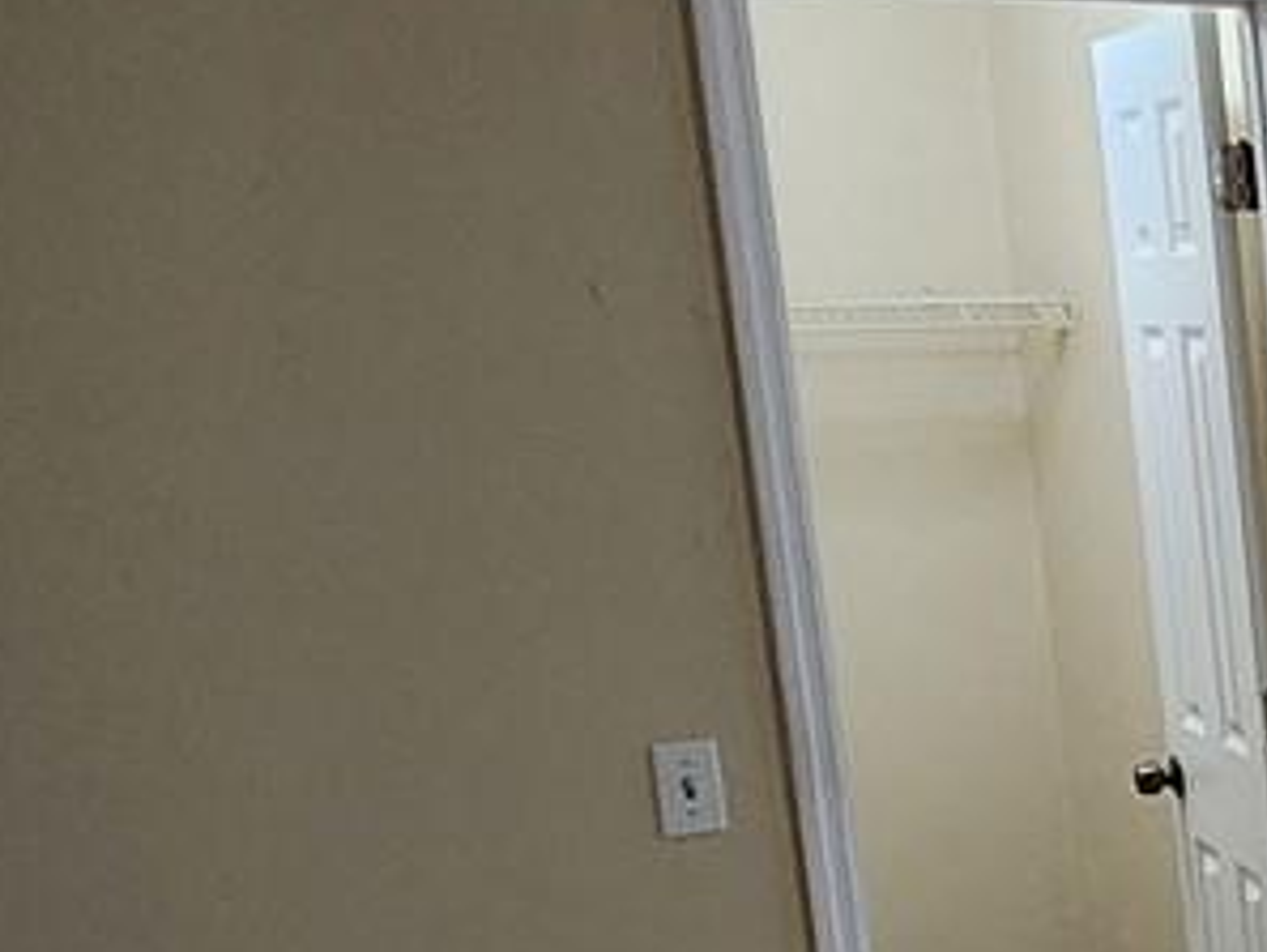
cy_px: 798
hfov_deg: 19.5
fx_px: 2563
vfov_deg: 20.7
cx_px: 2359
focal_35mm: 70
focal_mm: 2.2
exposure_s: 1/40
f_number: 2.2
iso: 320
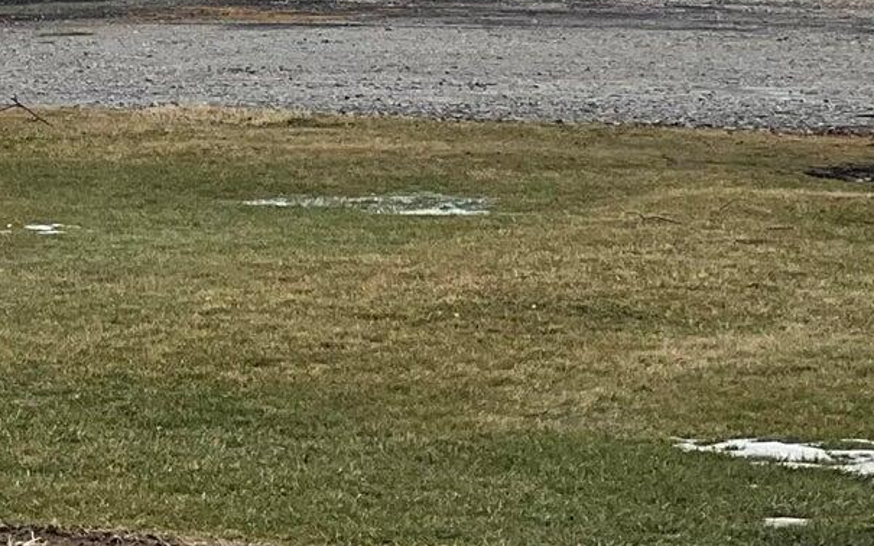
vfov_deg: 4.5
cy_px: -272
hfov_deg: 7.2
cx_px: -503
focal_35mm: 288
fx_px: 6859
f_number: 2.8
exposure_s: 1/840
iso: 32
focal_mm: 9
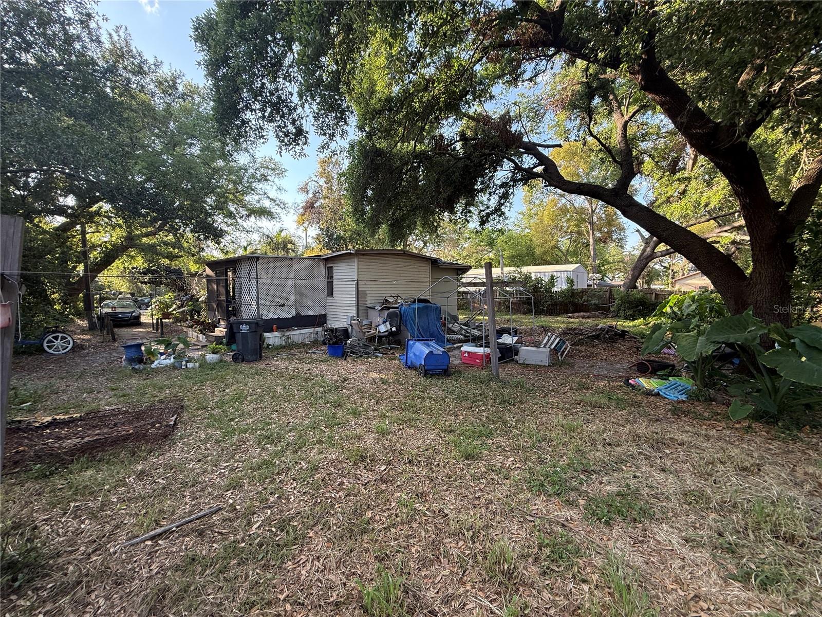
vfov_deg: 85.7
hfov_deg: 102.1
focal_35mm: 14
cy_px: 308
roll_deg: +0.3
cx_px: 411
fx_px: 332
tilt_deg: -3.5
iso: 64
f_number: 2.2
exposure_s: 1/173
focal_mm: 2.22
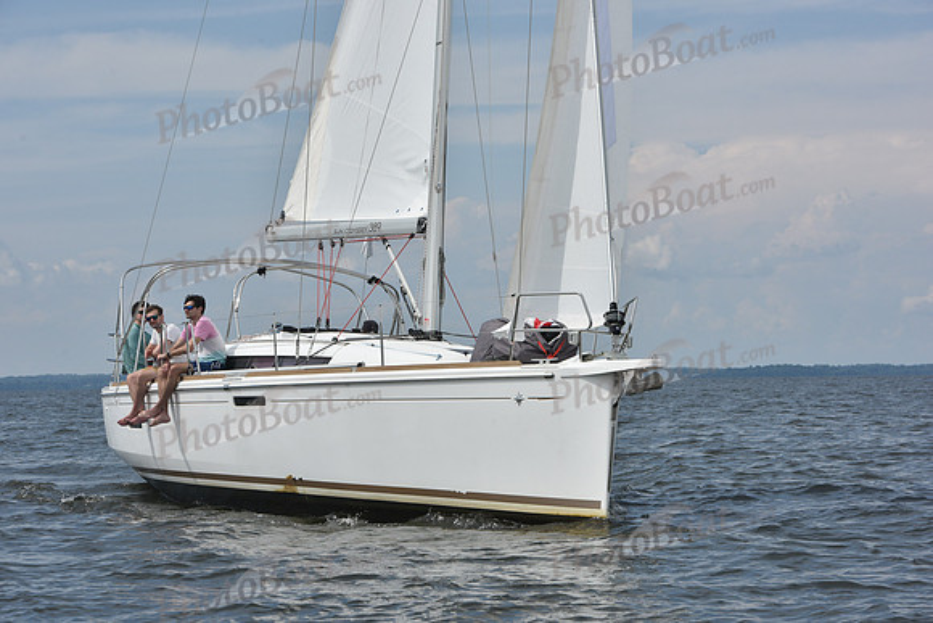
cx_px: 466
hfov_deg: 20.0
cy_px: 312
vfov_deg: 13.4
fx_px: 2644
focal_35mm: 102
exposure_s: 1/1250
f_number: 10
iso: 320
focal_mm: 102
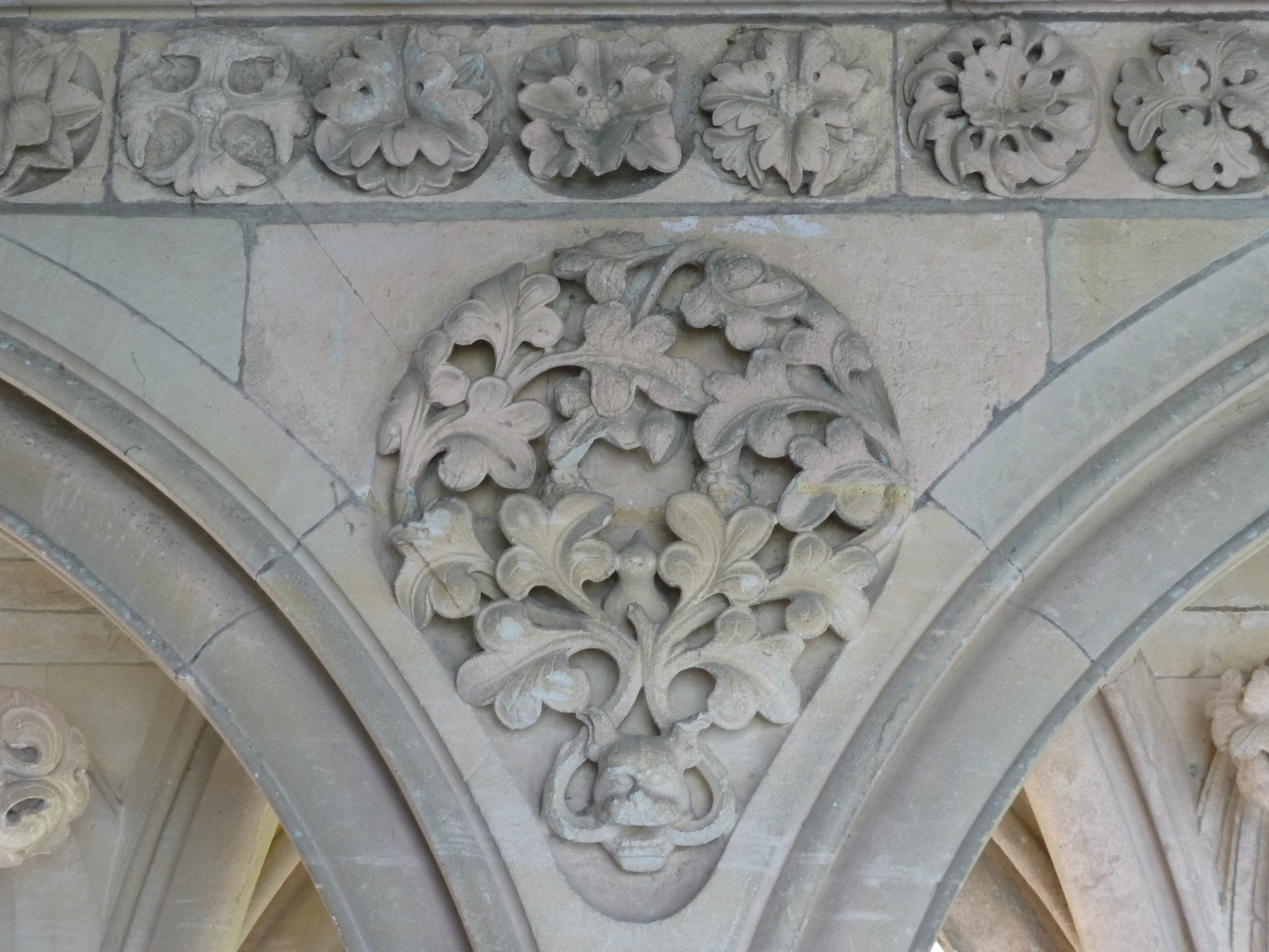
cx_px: 634
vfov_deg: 20.4
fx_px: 2639
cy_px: 476
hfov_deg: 27.0
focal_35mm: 72
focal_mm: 11.9
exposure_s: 1/40
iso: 200
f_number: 4.1
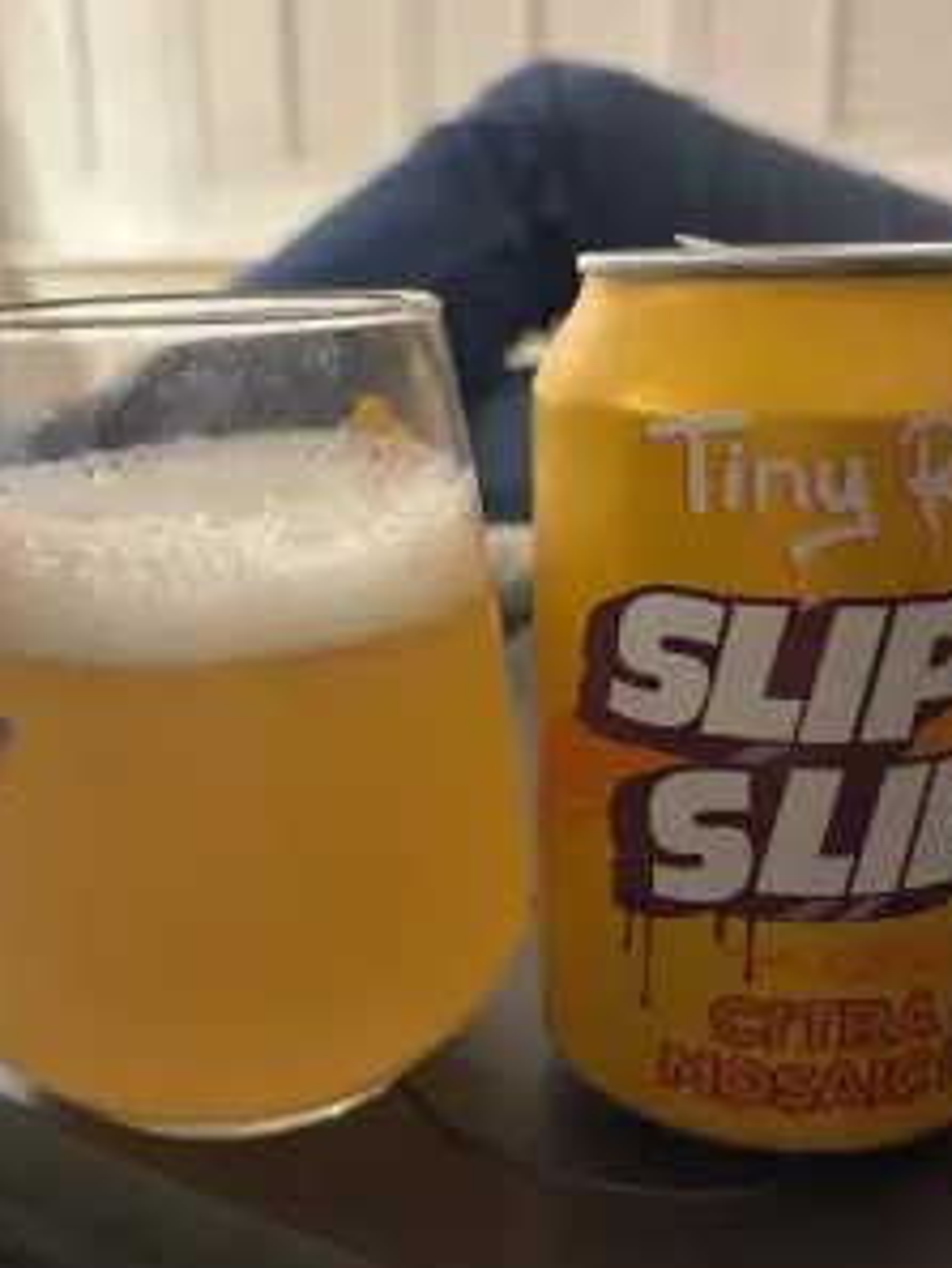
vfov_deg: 52.6
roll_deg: +0.3
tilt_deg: -15.9
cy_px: 615
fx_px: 1282
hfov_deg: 40.7
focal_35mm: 35
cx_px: 427
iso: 500
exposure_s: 1/50
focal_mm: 5.96
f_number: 1.6
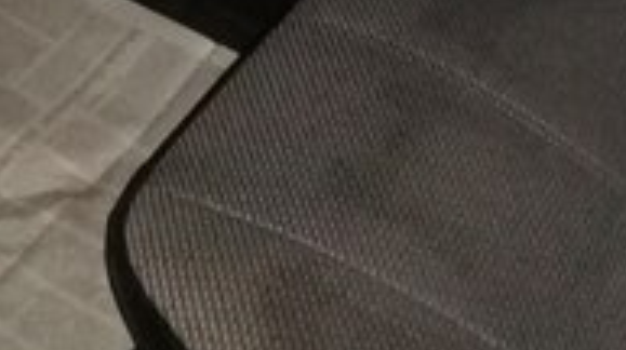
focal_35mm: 87
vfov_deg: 12.4
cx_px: 496
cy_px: -321
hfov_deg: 24.1
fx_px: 1442
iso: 1250
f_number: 2.2
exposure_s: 1/17
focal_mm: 3.3
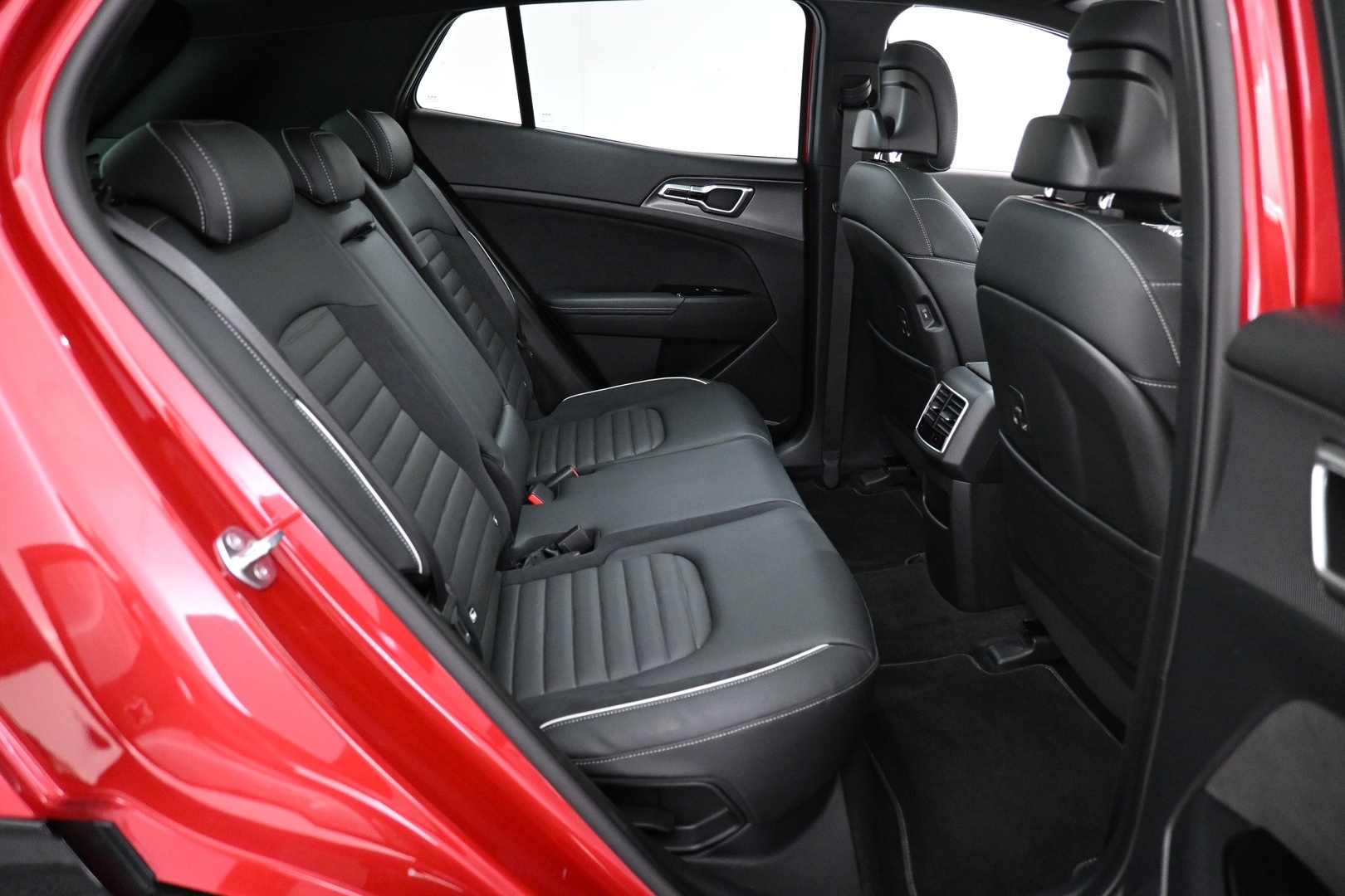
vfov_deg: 53.1
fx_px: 897
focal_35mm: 24
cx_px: 672
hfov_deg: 73.7
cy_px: 448
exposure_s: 1/25
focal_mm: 16
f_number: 3.5
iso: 4000
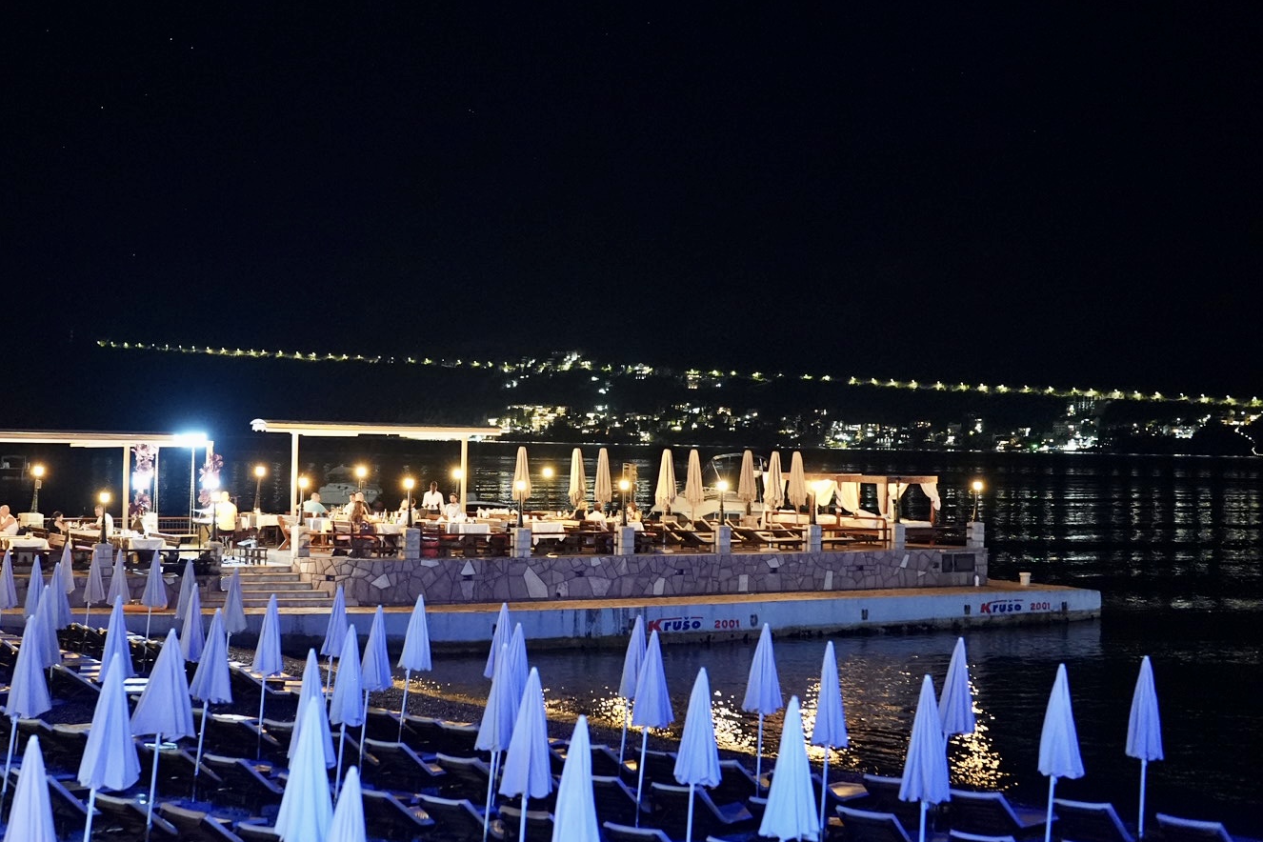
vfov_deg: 22.2
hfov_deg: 32.8
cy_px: 373
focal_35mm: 61
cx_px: 494
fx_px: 2140
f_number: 2
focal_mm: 50
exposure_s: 1/30
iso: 12800
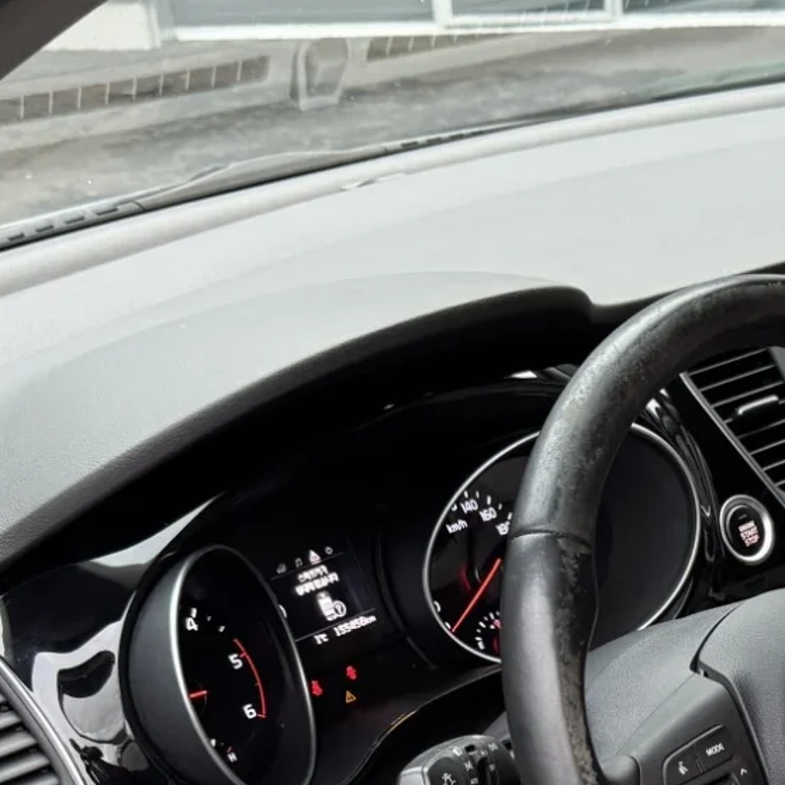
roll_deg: +1.5
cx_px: 813
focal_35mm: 73
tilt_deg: -32.7
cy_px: 934
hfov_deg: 22.6
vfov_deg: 22.0
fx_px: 1873
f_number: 1.78
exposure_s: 1/100
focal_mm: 6.76
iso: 200
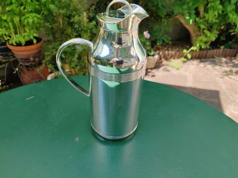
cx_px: 119
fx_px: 186
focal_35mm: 27
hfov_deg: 65.3
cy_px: 89
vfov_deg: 51.4
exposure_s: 1/300
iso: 50
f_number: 1.9
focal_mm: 6.12
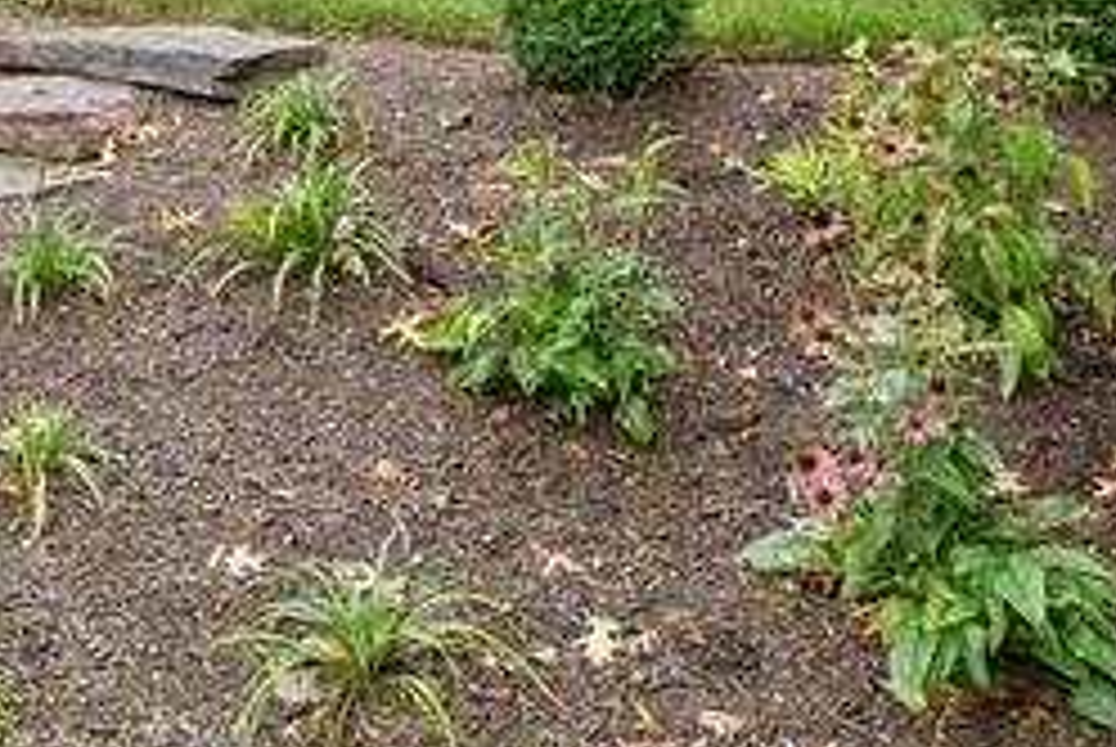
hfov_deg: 28.0
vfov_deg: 19.0
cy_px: -250
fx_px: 2048
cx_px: -81
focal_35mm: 66
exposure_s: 1/250
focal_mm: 16
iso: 1250
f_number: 8
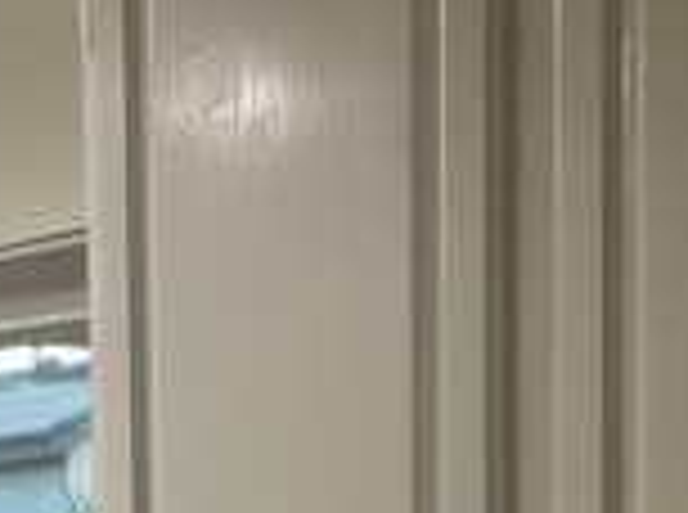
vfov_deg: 12.6
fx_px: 2161
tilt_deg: -5.7
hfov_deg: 17.5
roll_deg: +2.1
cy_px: 855
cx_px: -72
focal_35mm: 109
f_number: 1.6
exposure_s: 1/120
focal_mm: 4.2
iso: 125
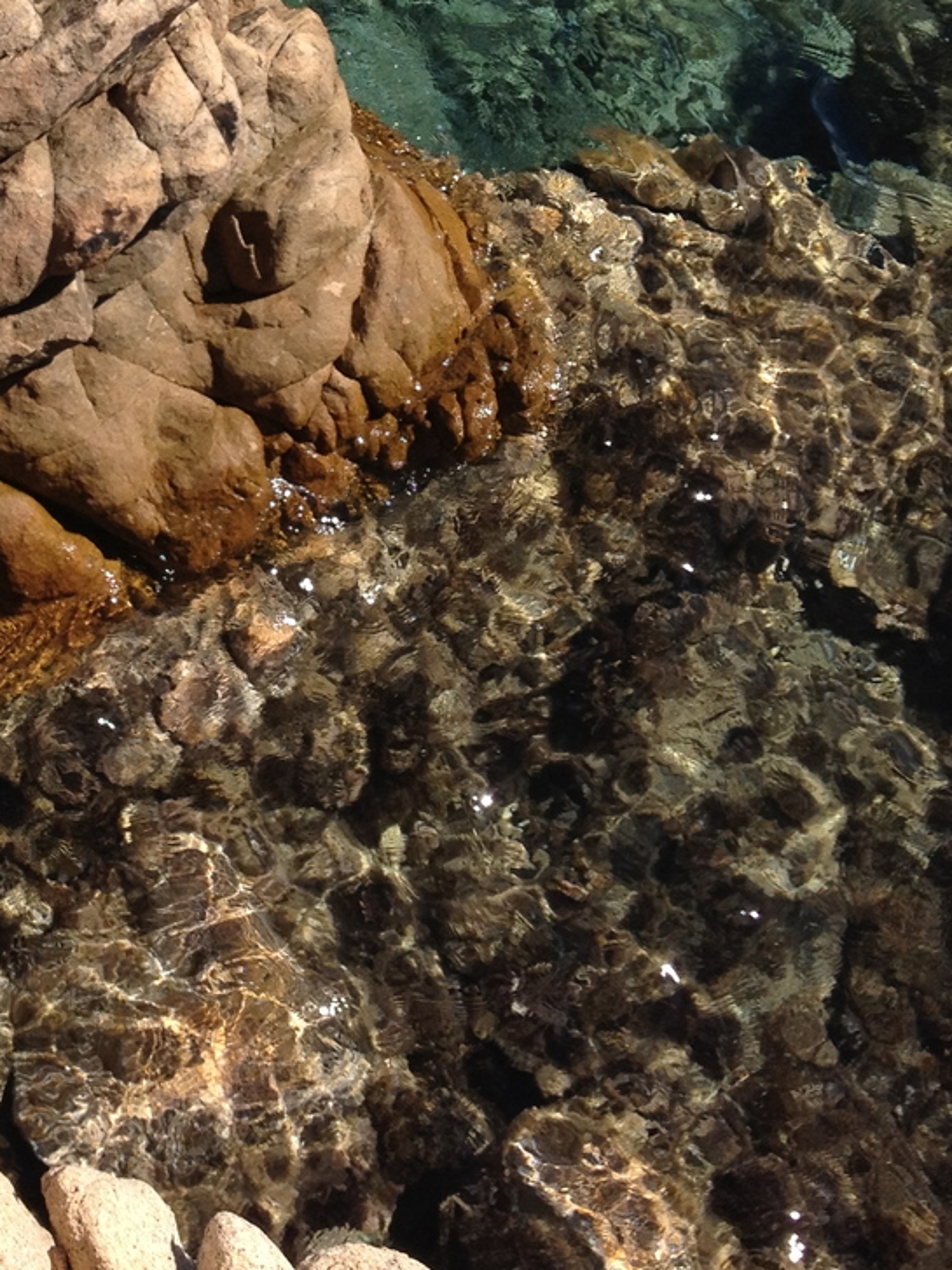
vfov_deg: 25.0
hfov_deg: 18.7
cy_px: 295
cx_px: 52
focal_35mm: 77
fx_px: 2824
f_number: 2.4
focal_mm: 4.28
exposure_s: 1/1623
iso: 64
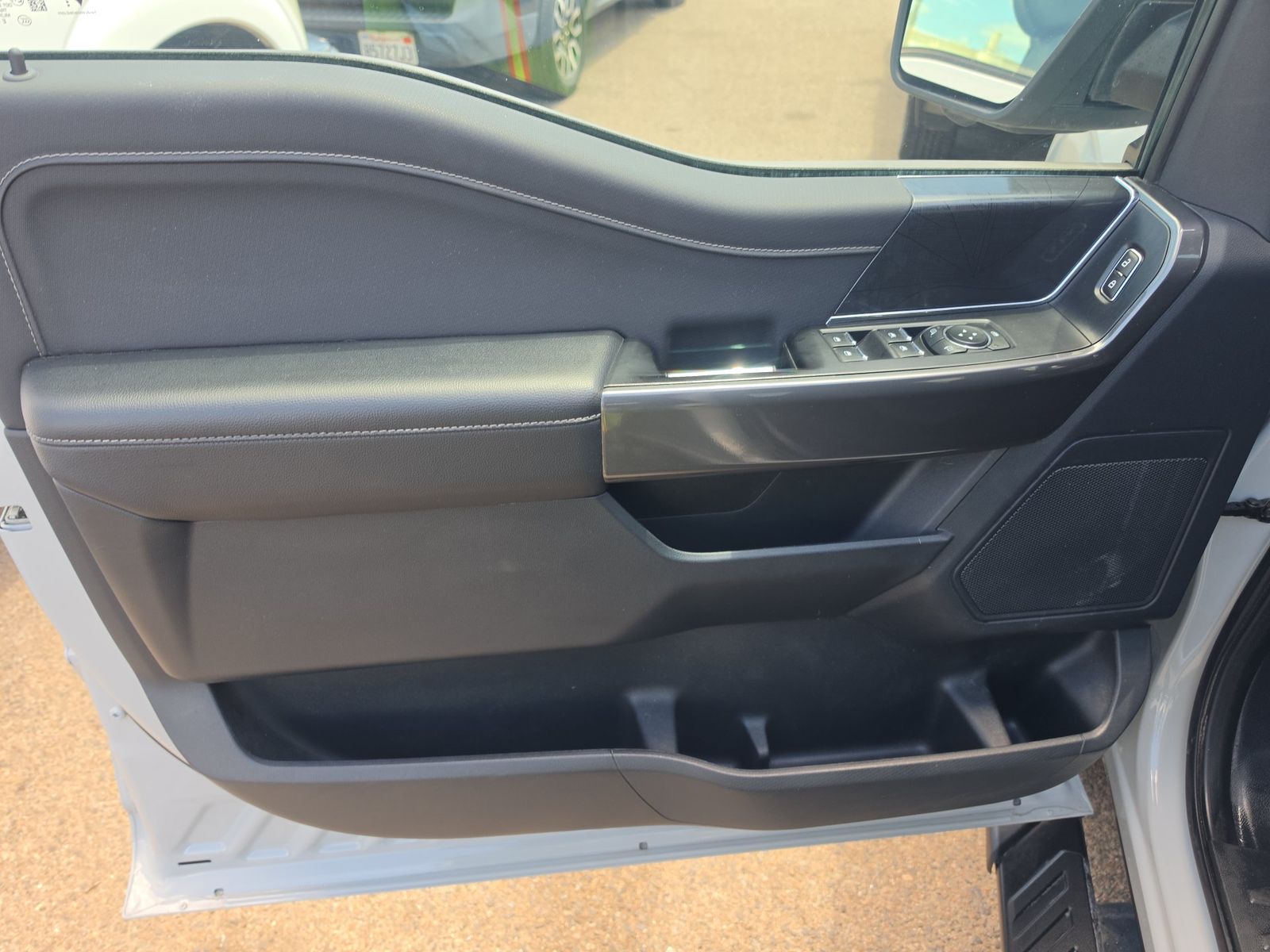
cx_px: 635
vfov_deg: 58.9
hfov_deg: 73.9
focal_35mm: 23
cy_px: 476
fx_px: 844
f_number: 1.4
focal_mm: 6.5
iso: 11
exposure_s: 1/119
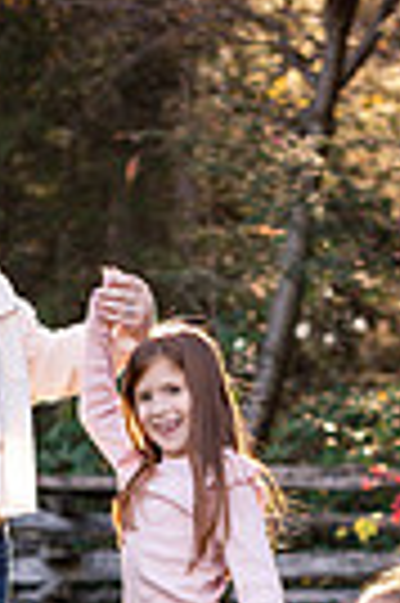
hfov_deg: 4.8
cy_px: 927
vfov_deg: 7.1
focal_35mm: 285
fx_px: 4762
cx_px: 243
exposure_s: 1/320
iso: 320
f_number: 4
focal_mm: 85
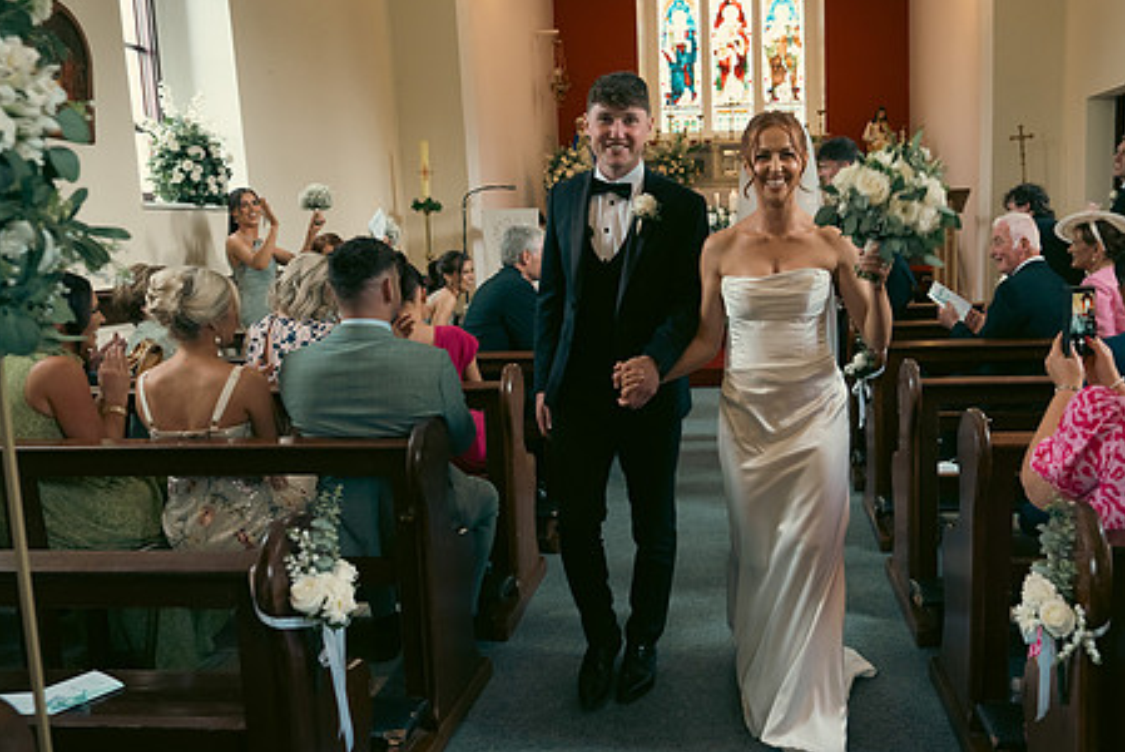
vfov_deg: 42.3
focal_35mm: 31
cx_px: 674
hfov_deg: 59.8
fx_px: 969
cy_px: 340
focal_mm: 24
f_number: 3.5
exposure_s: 1/200
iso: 2500
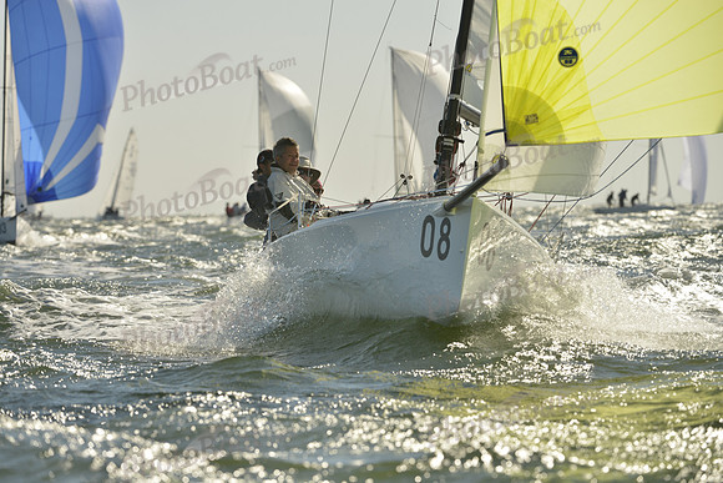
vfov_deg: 5.1
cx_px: 362
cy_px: 242
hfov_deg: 7.6
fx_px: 5424
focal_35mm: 270
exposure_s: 1/1600
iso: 280
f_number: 7.1
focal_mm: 270
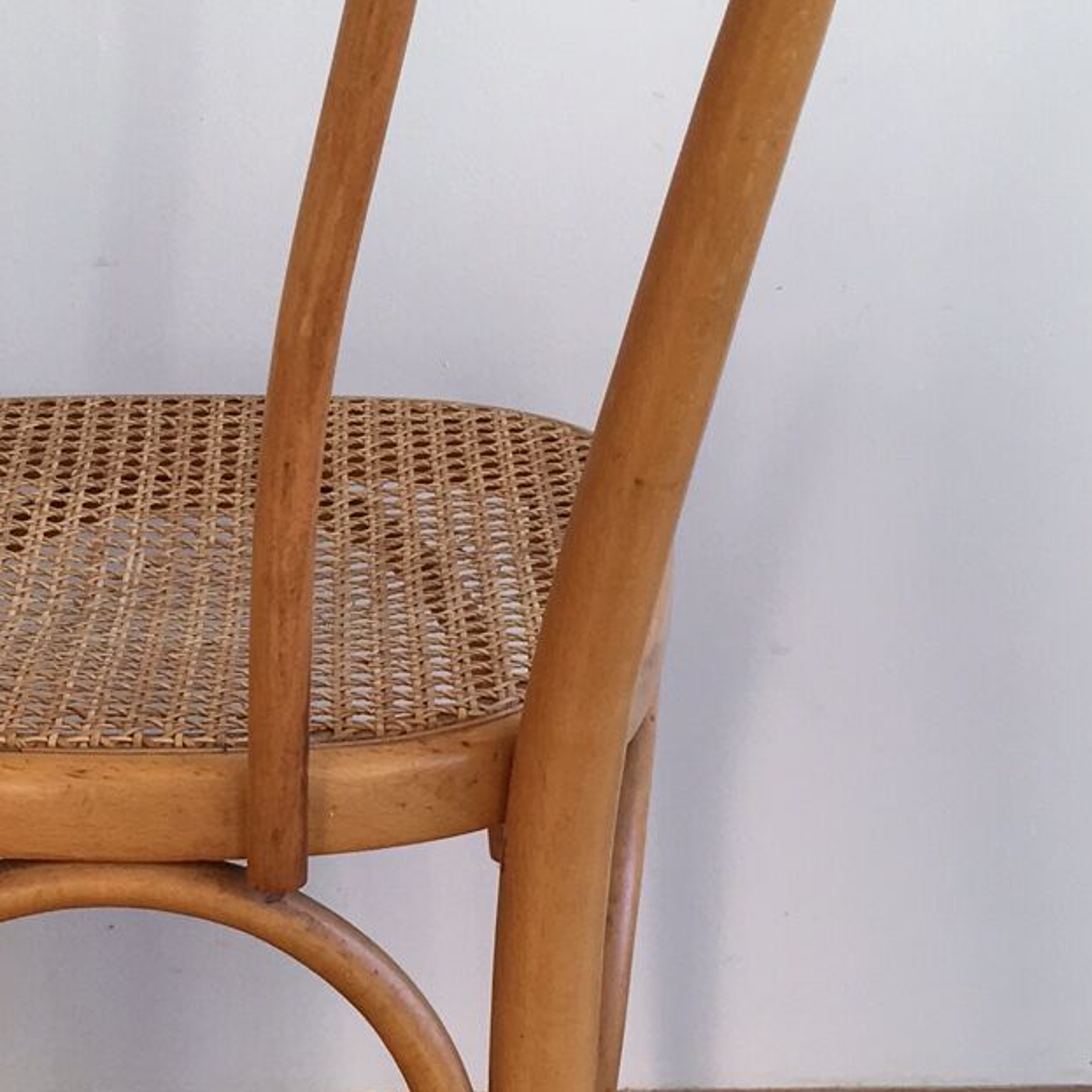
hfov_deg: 20.6
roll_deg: +0.5
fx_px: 2962
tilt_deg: -16.9
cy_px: 449
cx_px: 161
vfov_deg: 20.9
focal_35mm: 83
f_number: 2.2
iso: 32
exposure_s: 1/50
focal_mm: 4.15
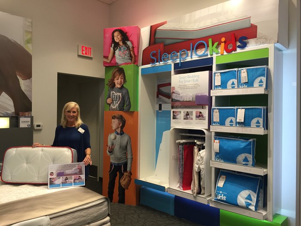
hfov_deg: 61.7
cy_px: 113
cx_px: 150
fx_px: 252
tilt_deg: +0.5
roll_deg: -0.5
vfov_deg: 48.2
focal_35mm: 29
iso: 100
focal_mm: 4.15
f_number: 2.2
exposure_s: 1/30
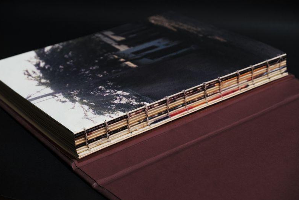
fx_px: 573
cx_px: 150
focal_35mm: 69
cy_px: 99
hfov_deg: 29.2
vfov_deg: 19.8
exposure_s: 1/80
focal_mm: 45
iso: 800
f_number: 7.1
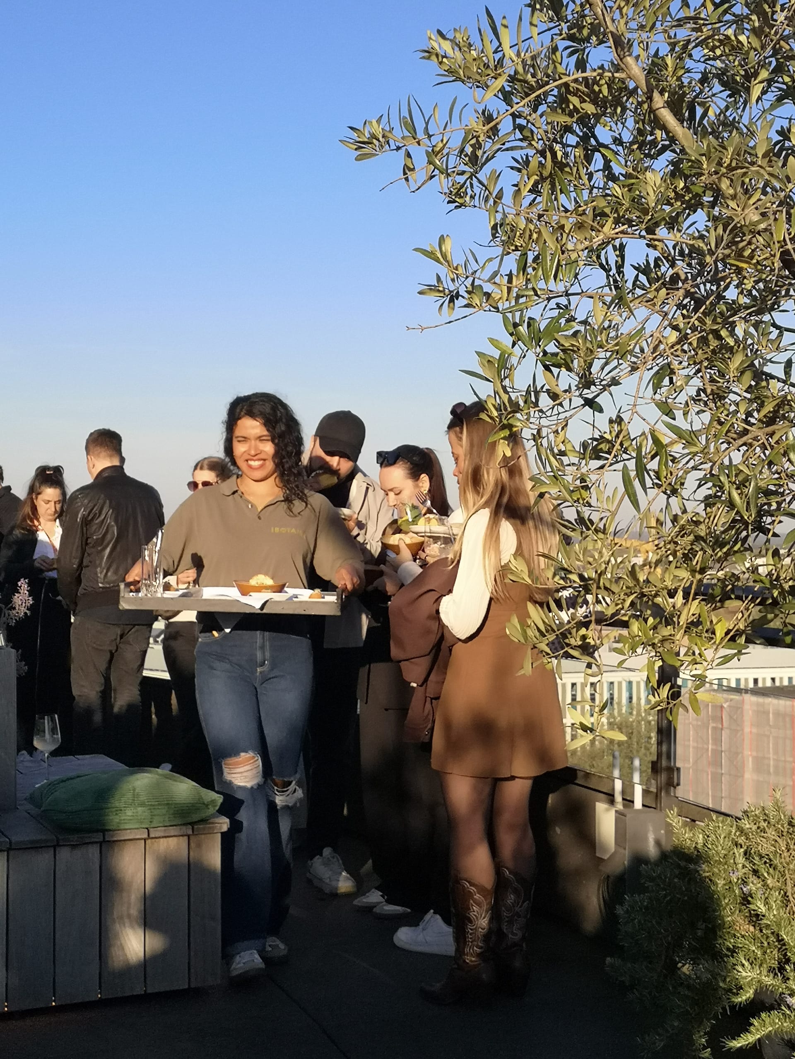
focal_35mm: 52
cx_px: 398
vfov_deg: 36.8
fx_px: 1592
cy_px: 530
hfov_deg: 28.0
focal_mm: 3.95
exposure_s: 1/1969
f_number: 1.8
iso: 50
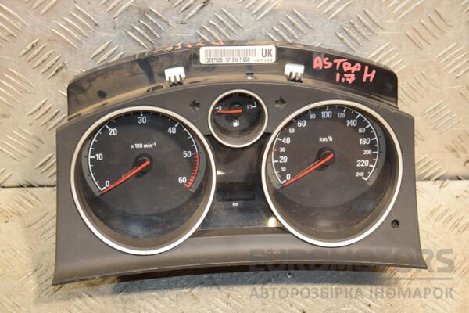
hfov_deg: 29.9
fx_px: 879
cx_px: 234
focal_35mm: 68
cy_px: 156
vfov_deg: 20.2
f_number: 4.8
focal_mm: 45
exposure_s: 1/125
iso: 800
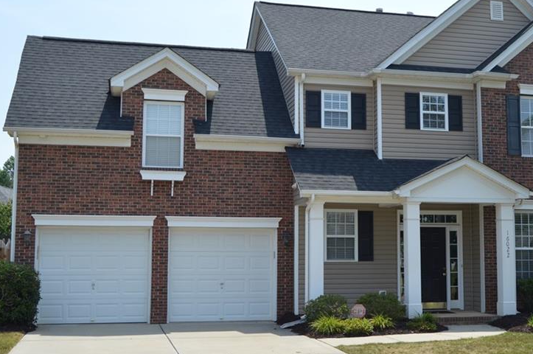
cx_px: 327
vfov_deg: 26.4
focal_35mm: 51
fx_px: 754
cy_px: 184
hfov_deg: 38.7
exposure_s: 1/250
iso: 100
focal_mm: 24
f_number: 8
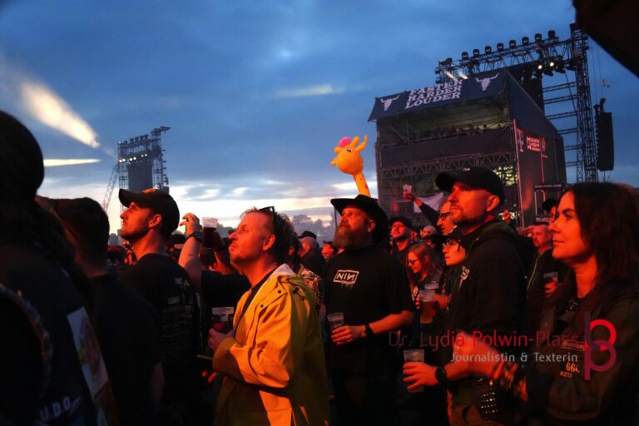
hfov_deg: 59.5
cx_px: 320
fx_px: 559
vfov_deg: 41.7
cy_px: 213
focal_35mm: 32
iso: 6400
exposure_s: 1/125
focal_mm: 21
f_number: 3.5
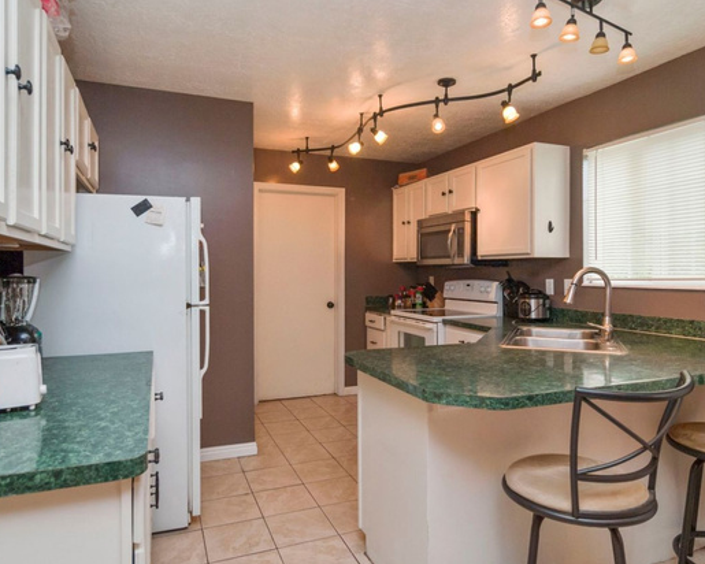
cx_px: 345
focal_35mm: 21
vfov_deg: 65.5
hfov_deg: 77.6
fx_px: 438
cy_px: 281
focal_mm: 12
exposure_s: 1/60
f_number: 5
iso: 200
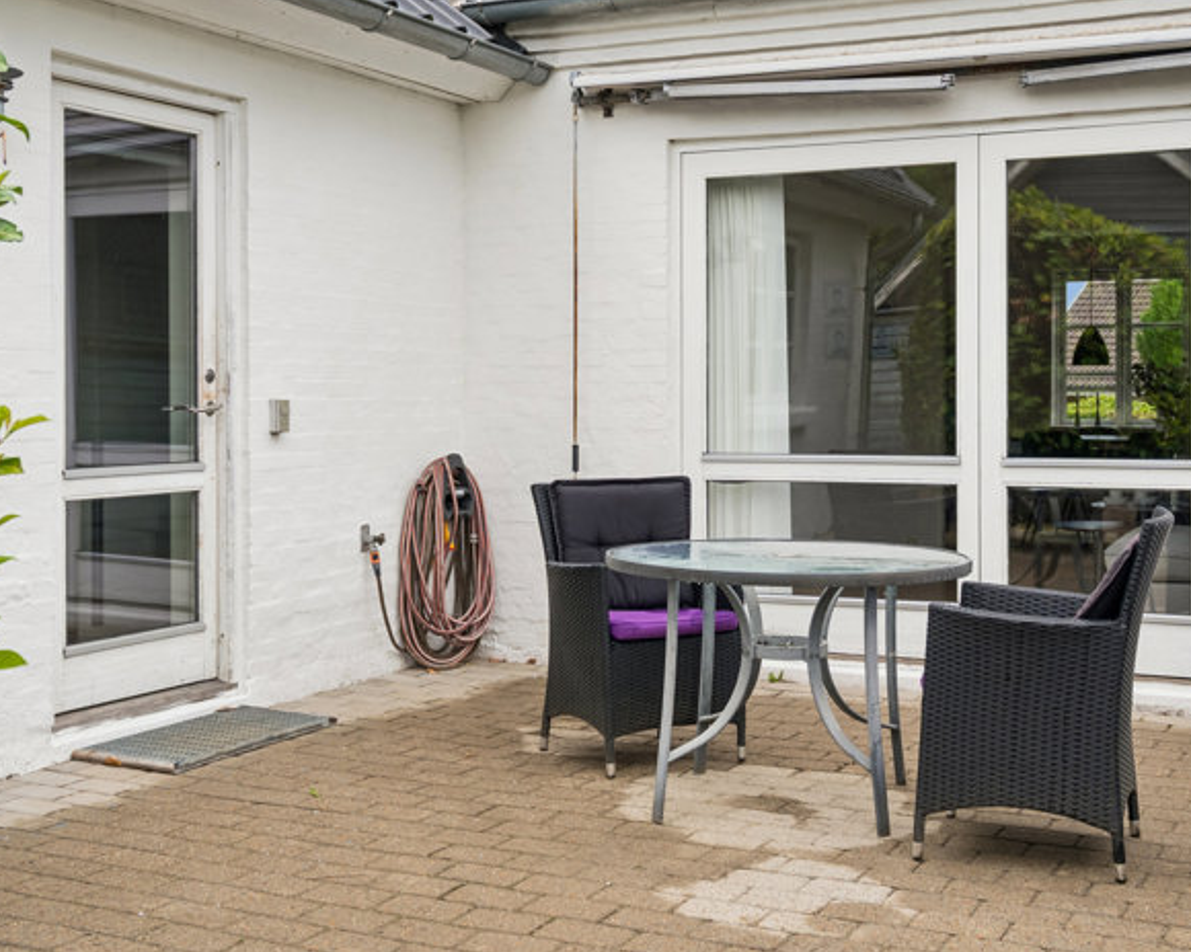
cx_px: 630
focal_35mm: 45
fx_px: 1574
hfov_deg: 41.4
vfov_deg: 33.7
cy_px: 438
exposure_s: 1/250
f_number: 4
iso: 200
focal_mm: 23
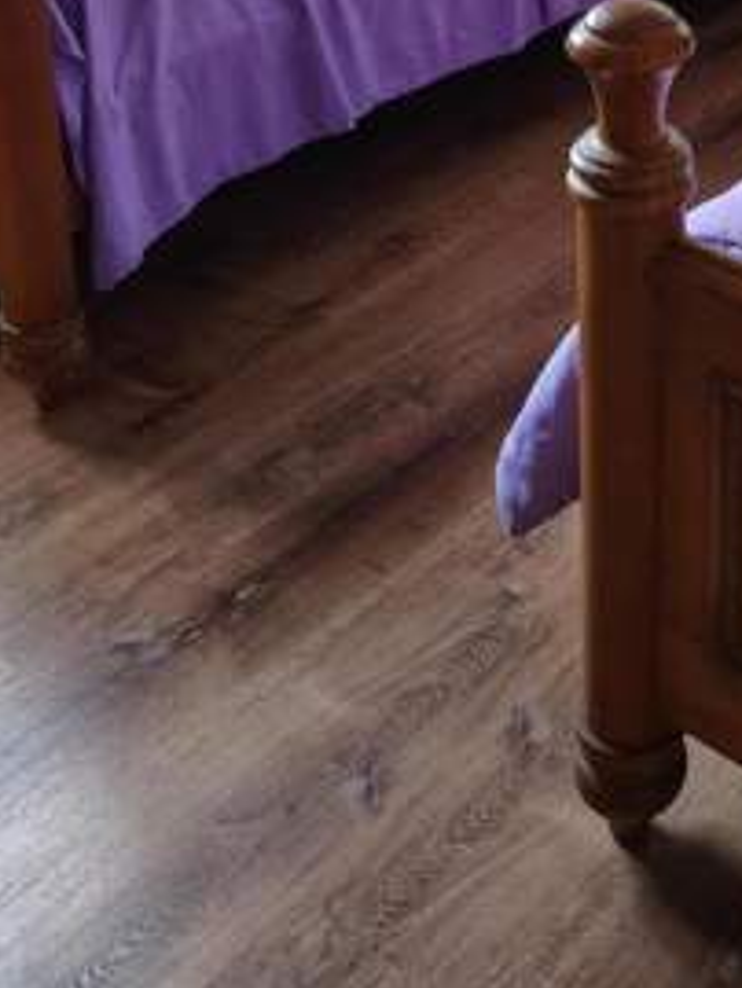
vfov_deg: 29.6
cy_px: -154
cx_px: 731
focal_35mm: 57
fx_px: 1628
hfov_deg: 24.6
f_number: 1.8
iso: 1541
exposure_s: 1/60
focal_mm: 5.56
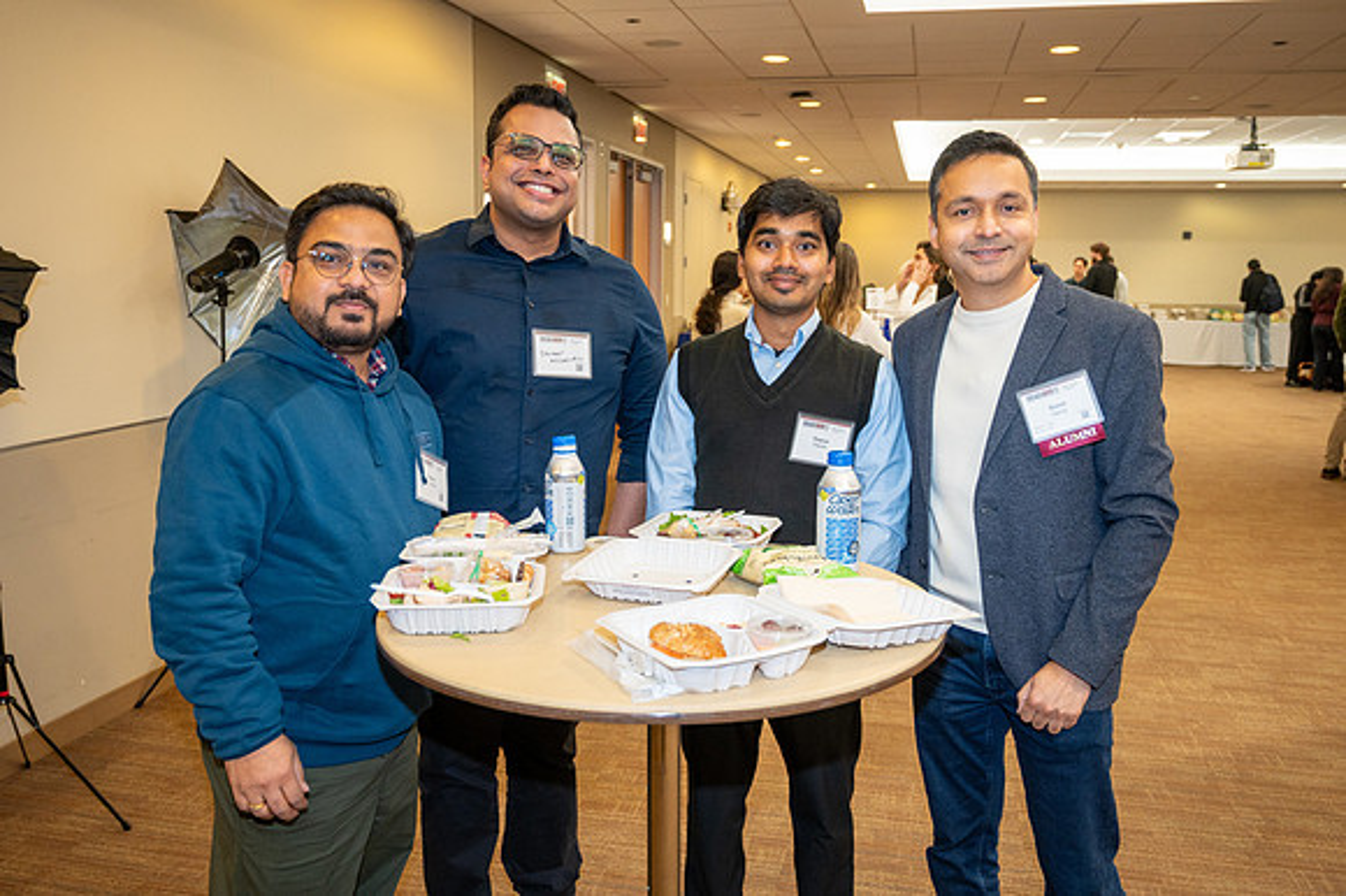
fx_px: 1121
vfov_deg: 43.6
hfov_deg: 62.0
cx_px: 673
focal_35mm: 30
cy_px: 448
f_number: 4
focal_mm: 30
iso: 1600
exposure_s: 1/100
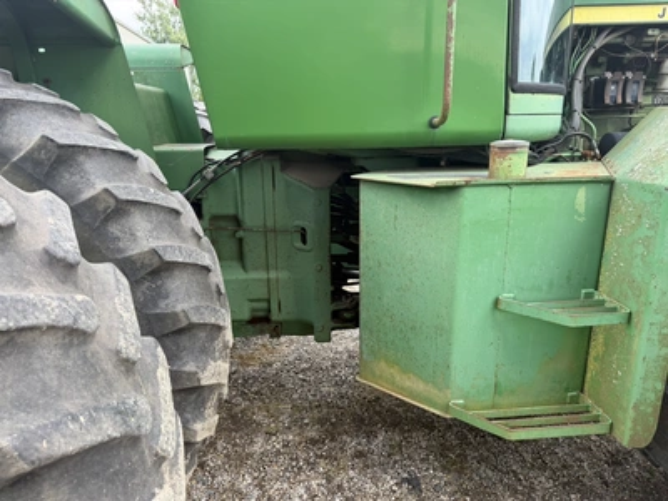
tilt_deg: -15.7
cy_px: 250
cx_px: 334
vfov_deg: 56.8
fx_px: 463
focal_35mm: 24
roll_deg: +2.4
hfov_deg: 71.6
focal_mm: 6.76
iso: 80
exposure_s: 1/484
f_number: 1.78
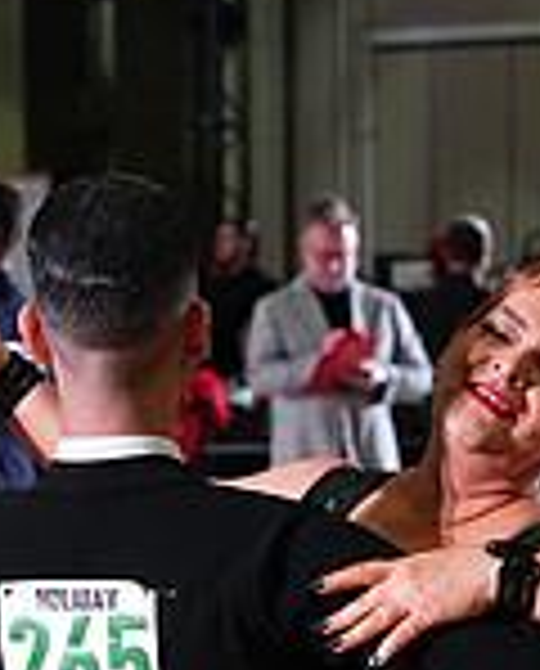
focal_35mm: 277
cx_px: 367
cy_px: 1093
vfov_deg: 6.8
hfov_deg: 5.6
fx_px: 5511
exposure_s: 1/400
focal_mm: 76
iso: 6400
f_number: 5
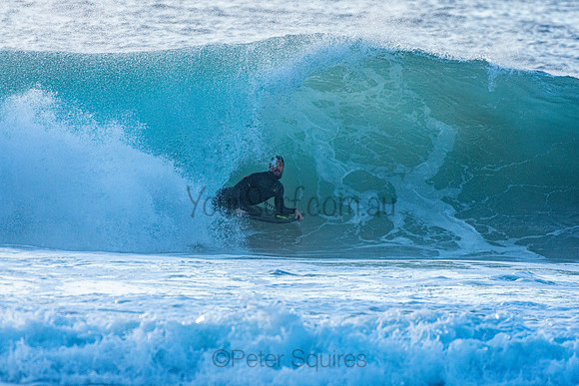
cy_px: 193
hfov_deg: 2.9
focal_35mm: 720
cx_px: 290
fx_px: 11582
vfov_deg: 1.9
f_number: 5.6
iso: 560
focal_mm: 480
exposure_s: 1/1250
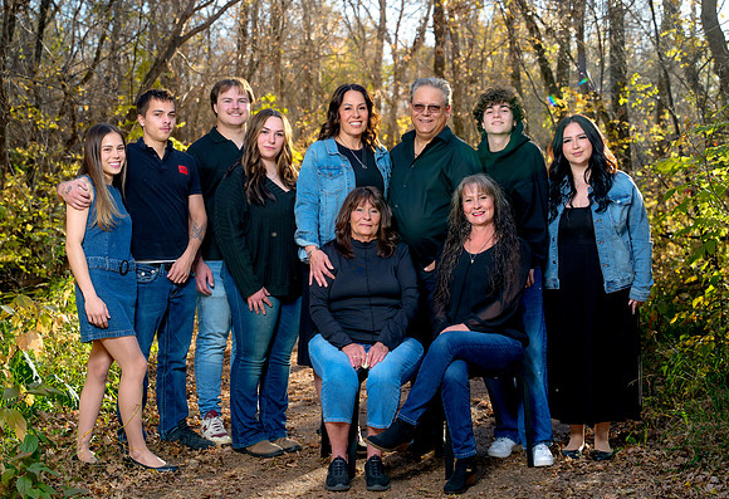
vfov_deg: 23.0
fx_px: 1227
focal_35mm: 60
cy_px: 236
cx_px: 335
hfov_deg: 33.1
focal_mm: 56
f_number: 4
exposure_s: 1/160
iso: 640
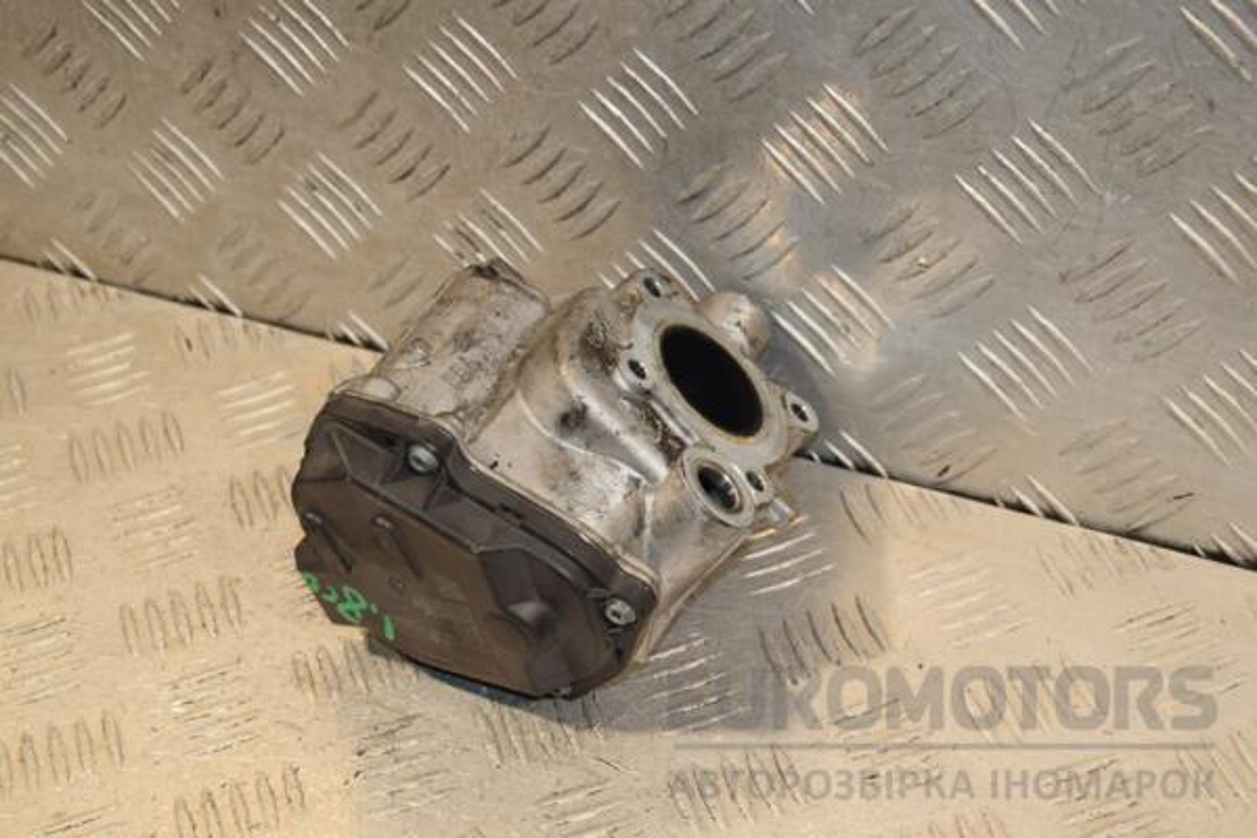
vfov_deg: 17.5
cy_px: 419
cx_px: 628
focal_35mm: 78
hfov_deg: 26.0
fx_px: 2723
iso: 800
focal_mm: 52
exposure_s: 1/200
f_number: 7.1
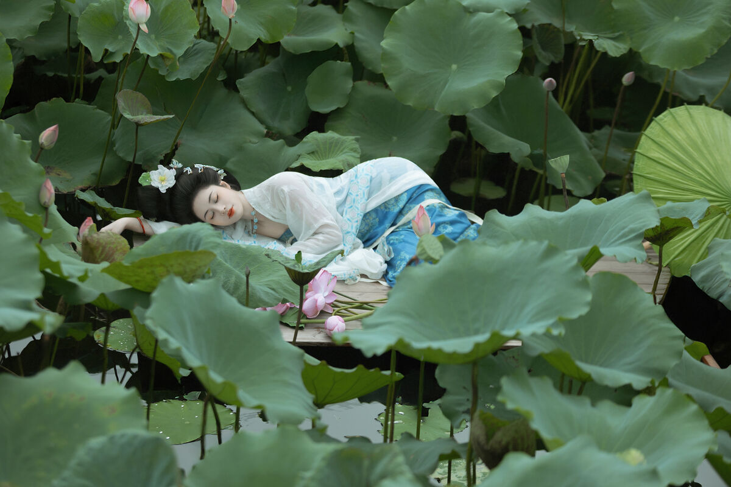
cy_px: 244
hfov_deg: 20.4
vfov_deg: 13.7
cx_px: 366
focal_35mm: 100
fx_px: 2030
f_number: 2.8
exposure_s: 1/500
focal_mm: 100
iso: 100
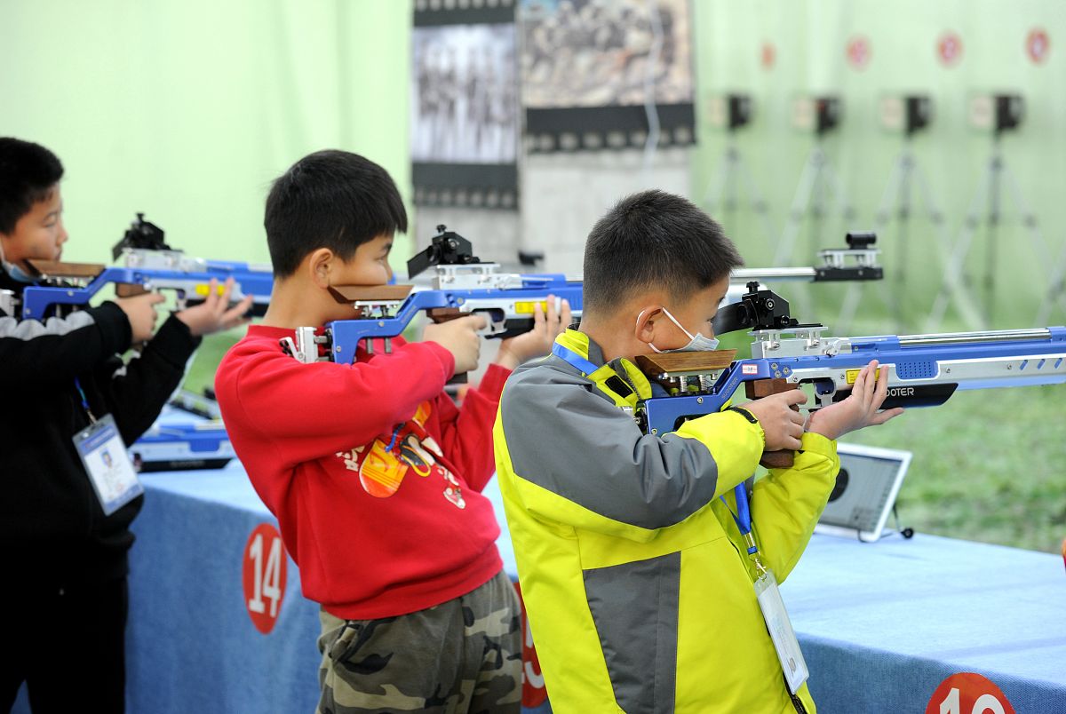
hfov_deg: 20.0
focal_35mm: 102
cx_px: 533
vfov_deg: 13.5
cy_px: 357
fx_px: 3025
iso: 800
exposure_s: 1/25
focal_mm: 102
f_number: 4
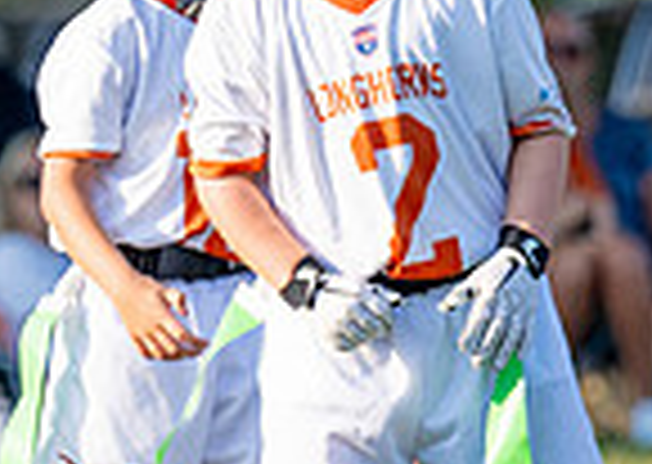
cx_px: -768
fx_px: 15729
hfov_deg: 2.4
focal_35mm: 851
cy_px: -29
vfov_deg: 1.7
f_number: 2.8
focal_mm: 128
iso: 200
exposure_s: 1/2000
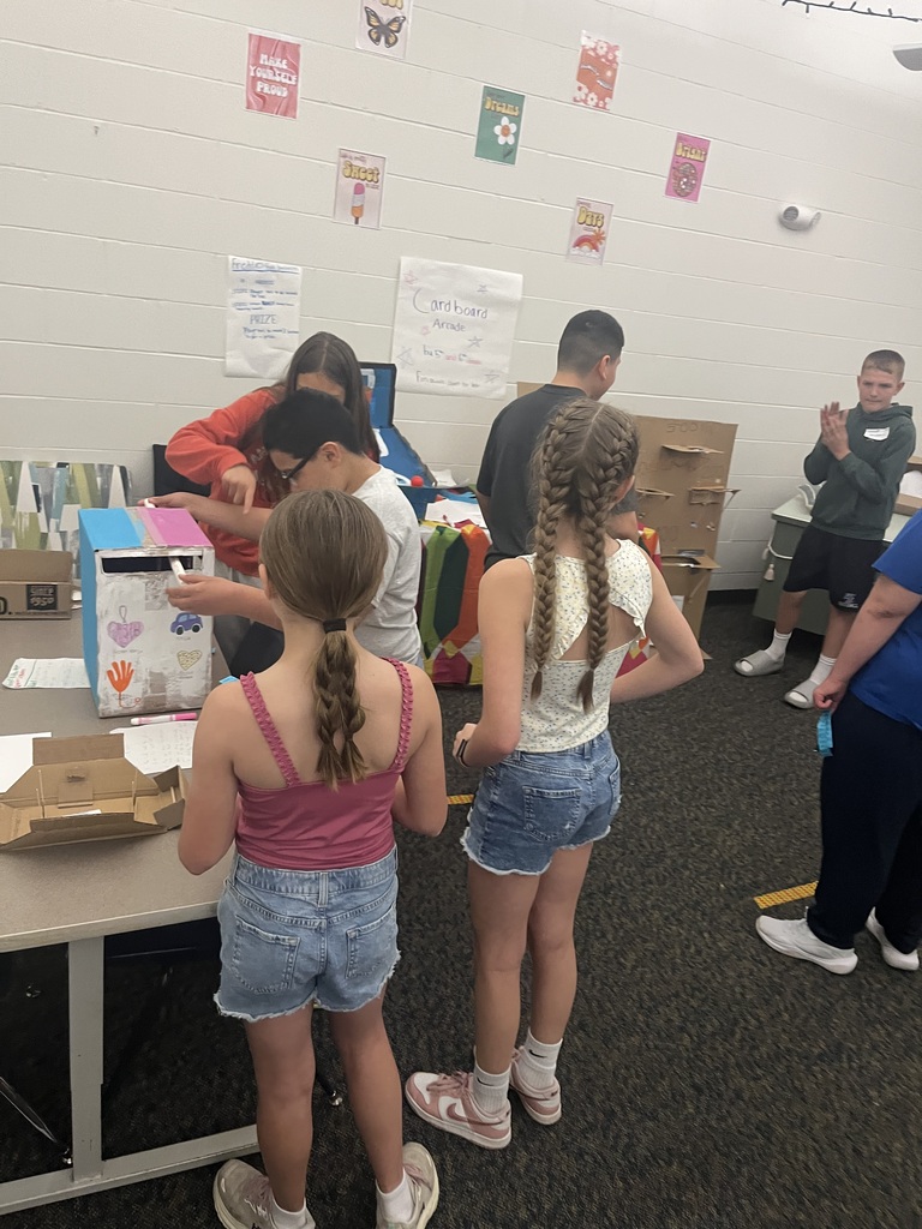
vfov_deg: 67.3
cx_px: 461
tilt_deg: -20.1
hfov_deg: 53.1
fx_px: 923
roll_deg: -9.2
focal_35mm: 26
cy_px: 614
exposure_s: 1/60
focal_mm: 5.1
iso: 320
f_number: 1.6
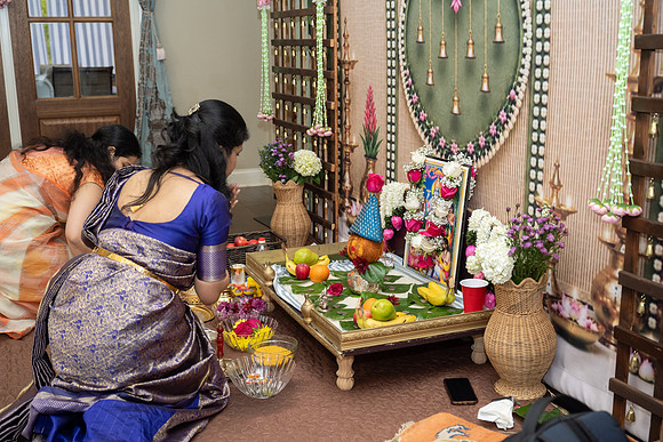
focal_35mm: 41
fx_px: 763
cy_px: 221
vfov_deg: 32.4
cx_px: 332
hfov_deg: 47.0
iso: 640
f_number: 3.5
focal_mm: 41
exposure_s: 1/160
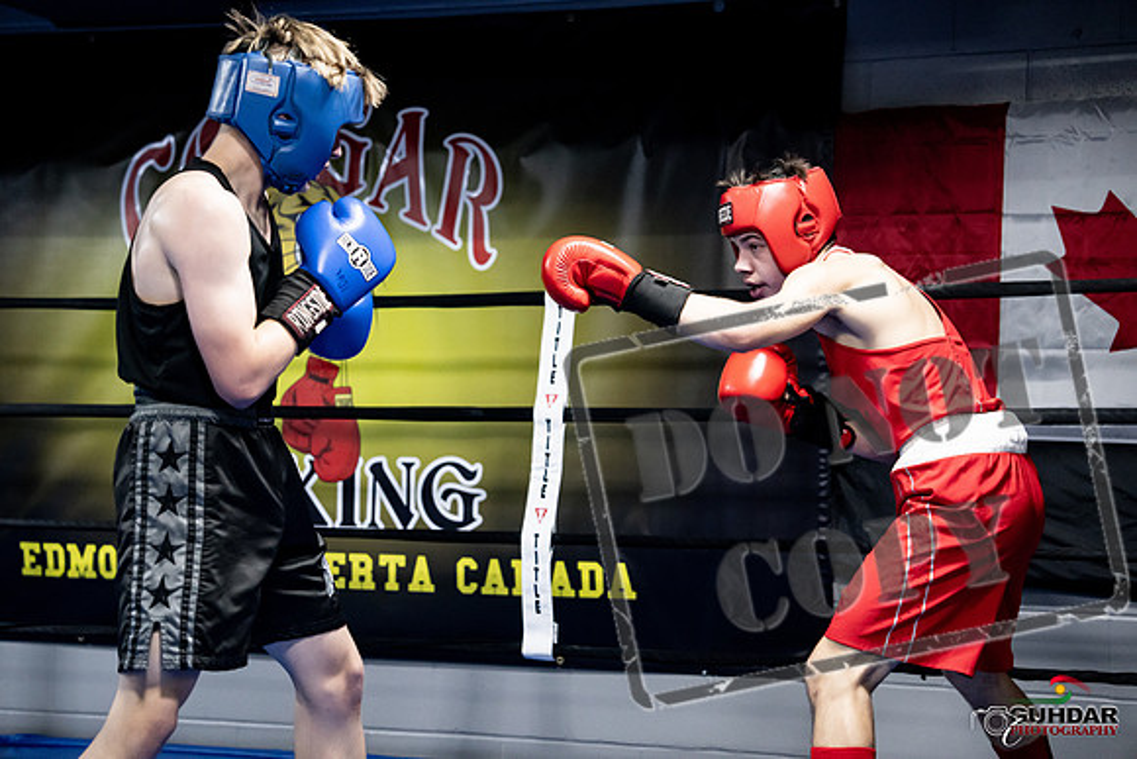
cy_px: 380
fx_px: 2211
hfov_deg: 28.8
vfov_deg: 19.5
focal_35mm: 70
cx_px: 568
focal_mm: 70
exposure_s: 1/1000
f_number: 2.8
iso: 6400
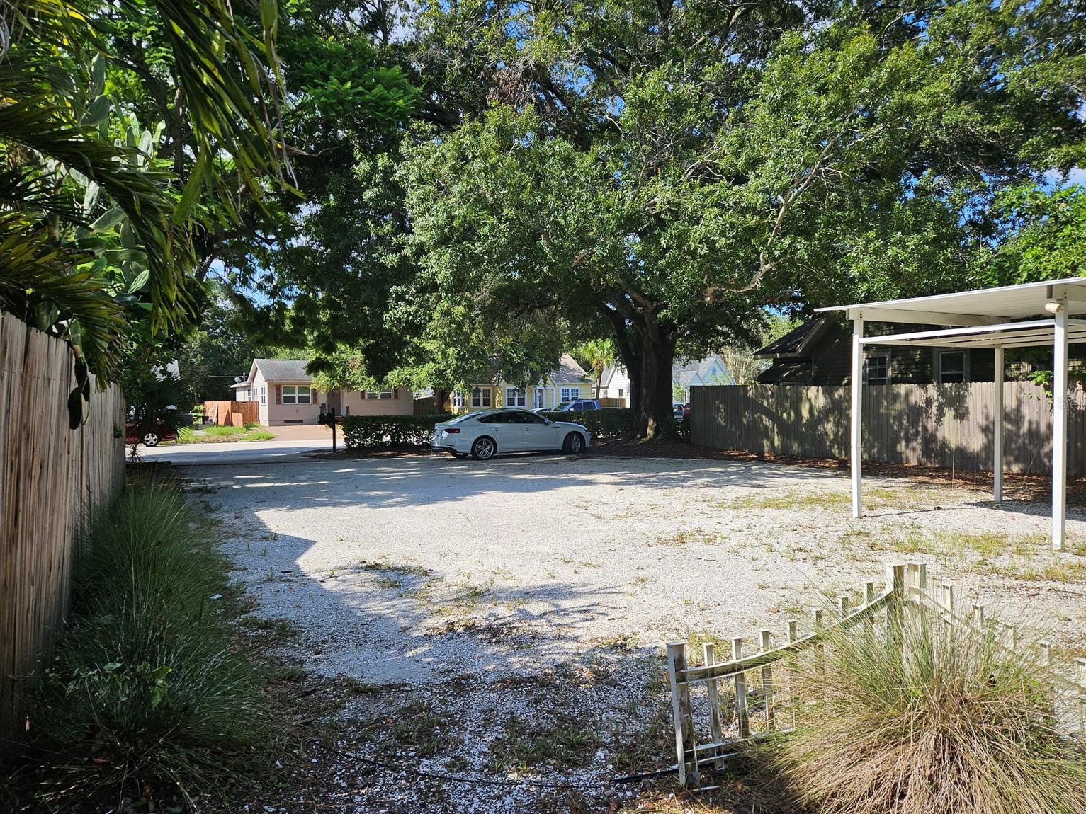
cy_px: 403
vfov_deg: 56.8
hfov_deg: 71.6
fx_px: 753
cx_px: 558
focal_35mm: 24
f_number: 1.8
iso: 25
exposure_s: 1/1258
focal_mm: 5.4
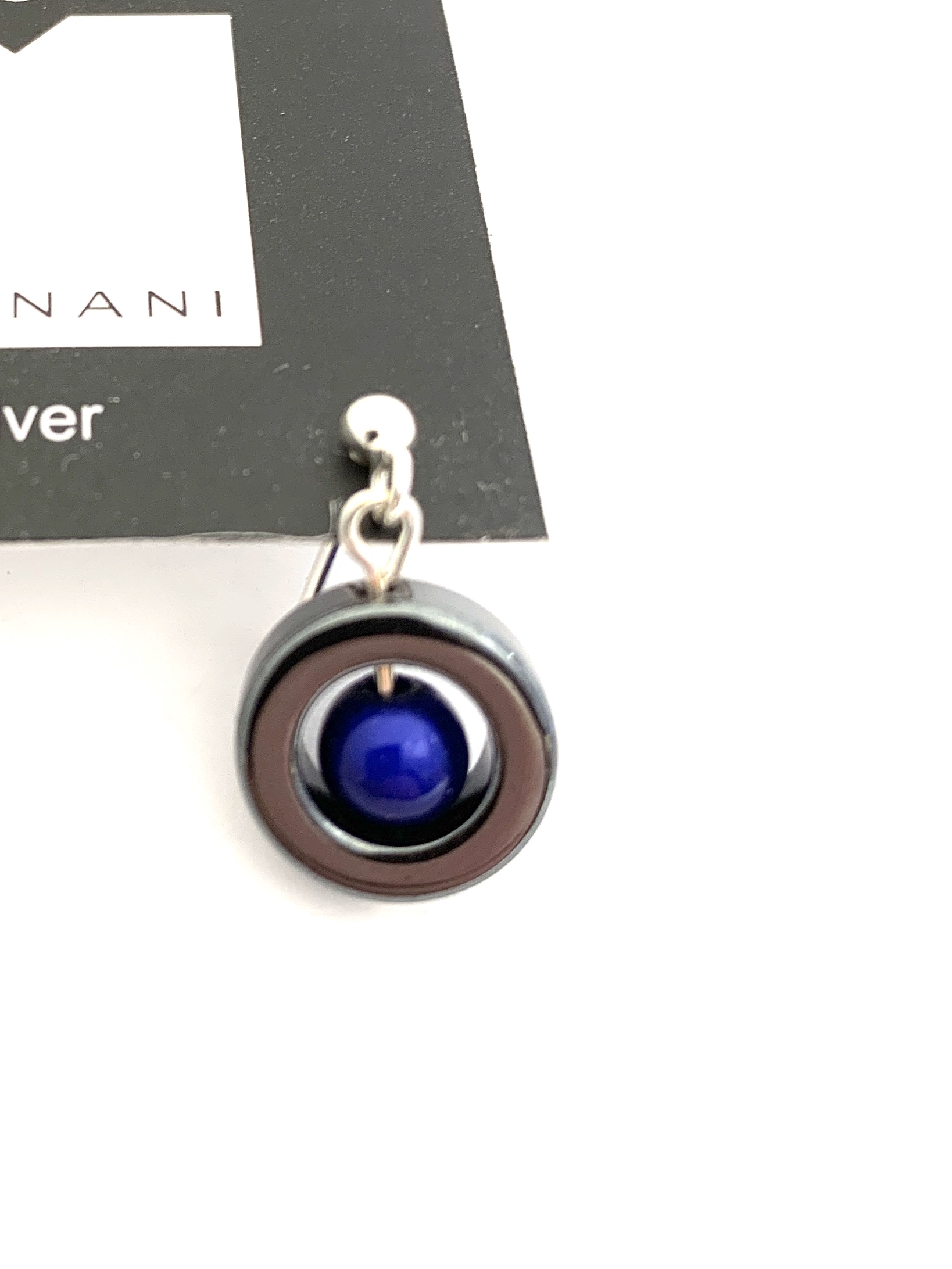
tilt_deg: -62.9
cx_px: 91
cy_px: 440
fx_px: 1760
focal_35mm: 48
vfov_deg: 39.3
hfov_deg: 29.0
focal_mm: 4.25
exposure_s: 1/100
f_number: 1.8
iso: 50
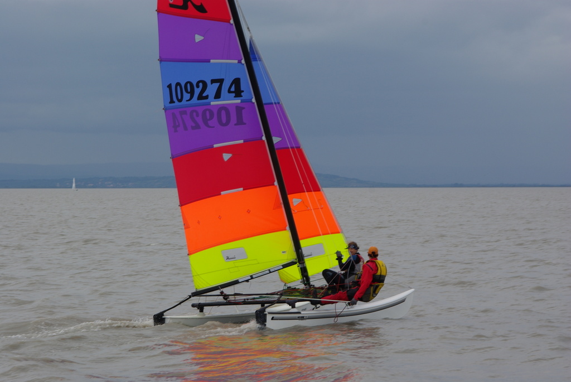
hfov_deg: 13.7
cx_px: 286
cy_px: 191
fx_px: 2381
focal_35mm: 150
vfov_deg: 9.2
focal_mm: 100
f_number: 9.5
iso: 100
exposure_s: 1/250
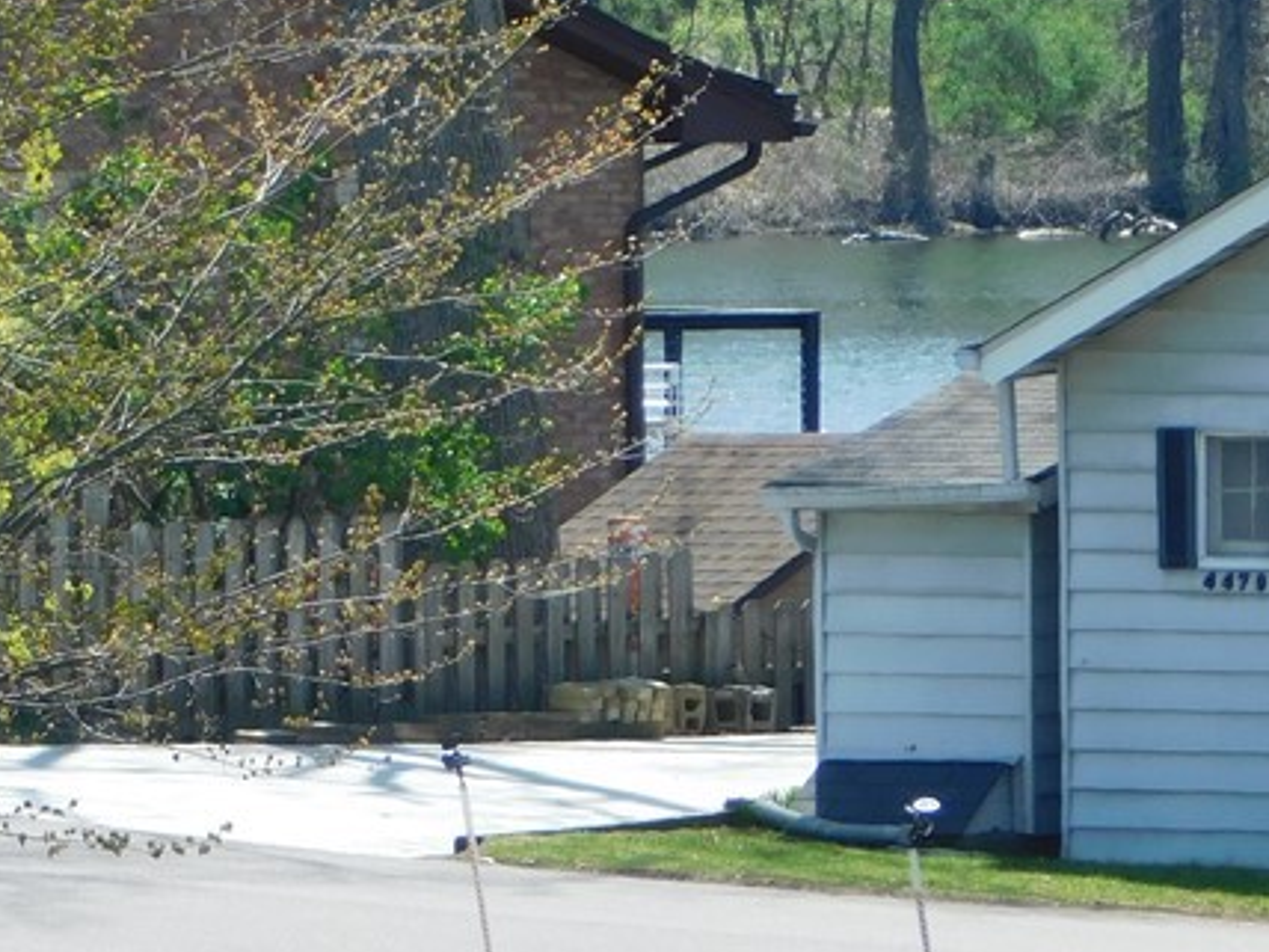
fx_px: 25772
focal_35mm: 703
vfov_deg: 2.1
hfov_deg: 2.8
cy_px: 620
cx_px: -199
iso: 125
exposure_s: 1/200
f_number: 5.7
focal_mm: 52.2
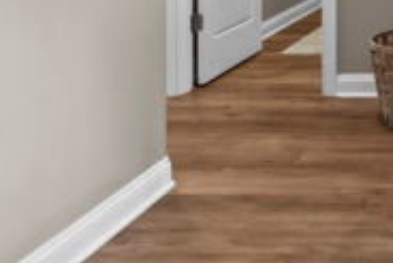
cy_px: -126
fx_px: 666
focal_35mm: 61
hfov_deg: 25.9
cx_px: 562
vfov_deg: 19.5
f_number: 11
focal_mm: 10
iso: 400
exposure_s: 1/1.25
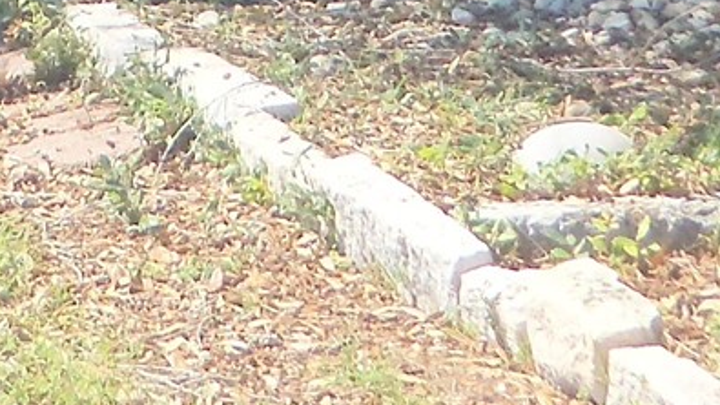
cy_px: -788
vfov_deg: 4.2
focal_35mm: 277
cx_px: 22
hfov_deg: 7.8
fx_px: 5287
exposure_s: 1/320
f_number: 4.6
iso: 64
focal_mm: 8.7
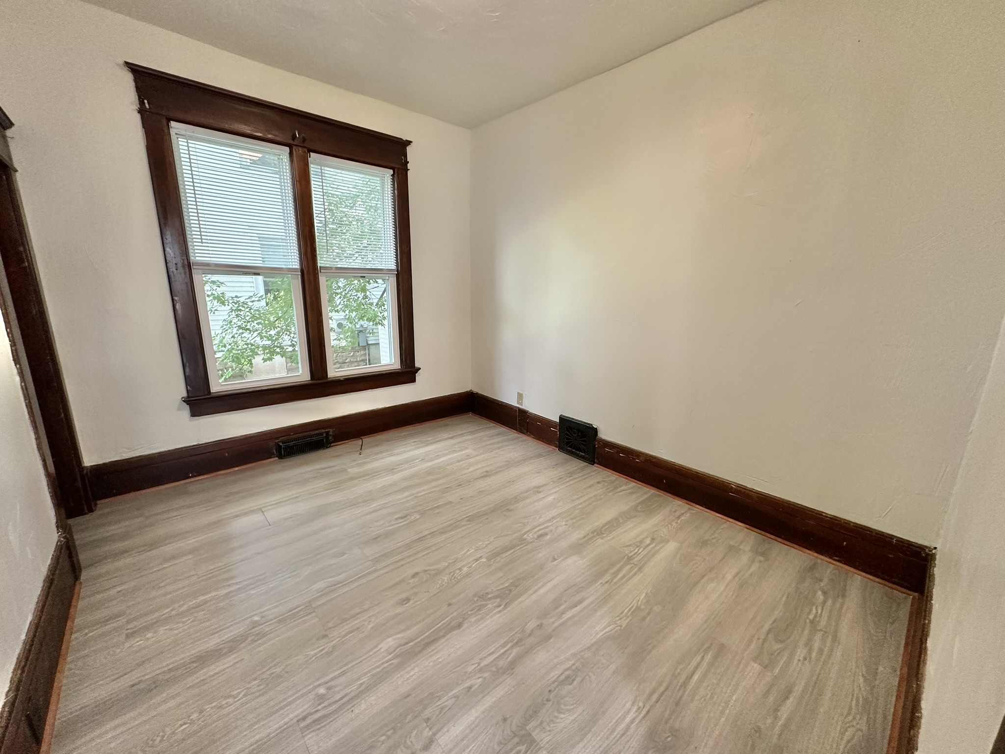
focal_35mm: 14
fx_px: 406
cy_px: 377
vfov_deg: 85.7
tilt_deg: -12.3
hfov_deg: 102.1
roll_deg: -0.7
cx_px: 502
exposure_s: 1/60
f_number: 2.2
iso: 320
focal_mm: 2.22
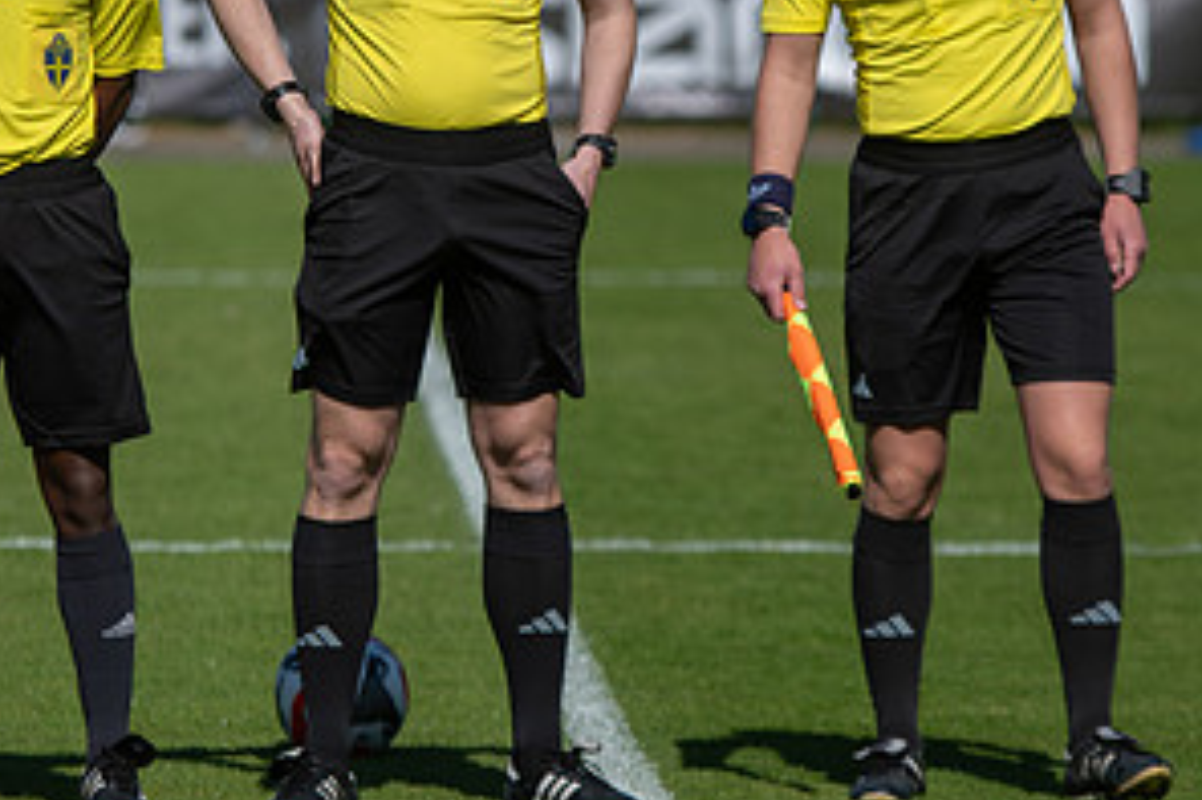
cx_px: 463
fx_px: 15116
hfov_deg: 4.6
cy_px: 213
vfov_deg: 3.0
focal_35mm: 453
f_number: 3.2
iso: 110
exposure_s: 1/2000
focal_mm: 150
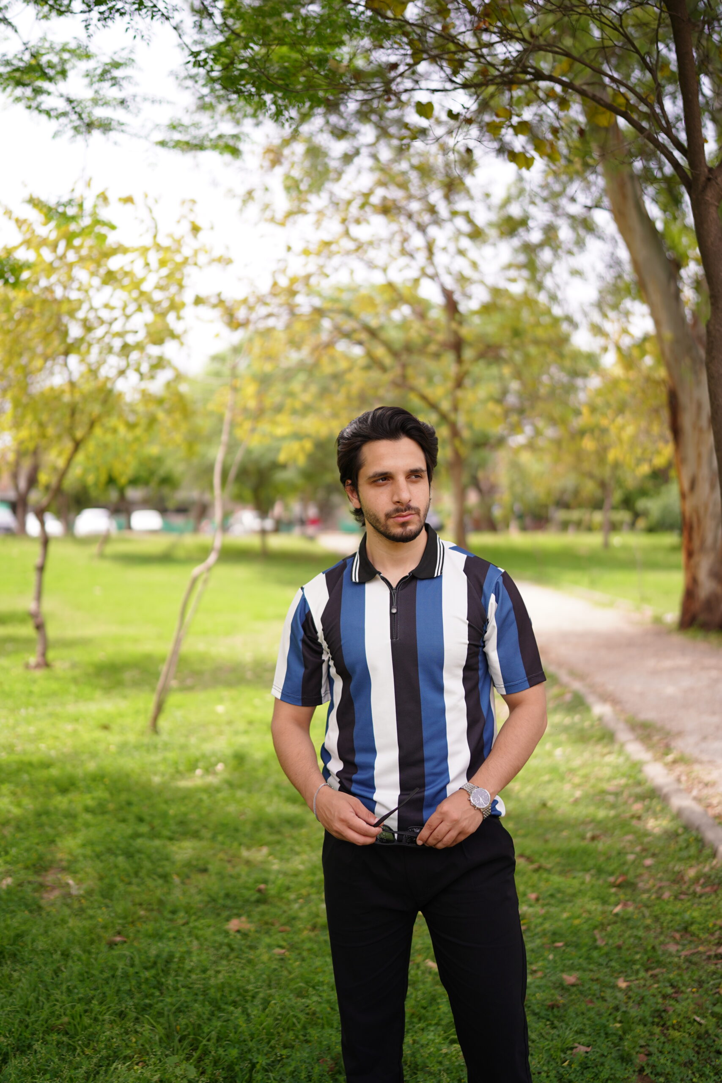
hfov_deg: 37.9
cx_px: 361
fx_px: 1053
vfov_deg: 54.4
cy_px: 542
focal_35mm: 35
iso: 100
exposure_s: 1/2000
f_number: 1.4
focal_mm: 35
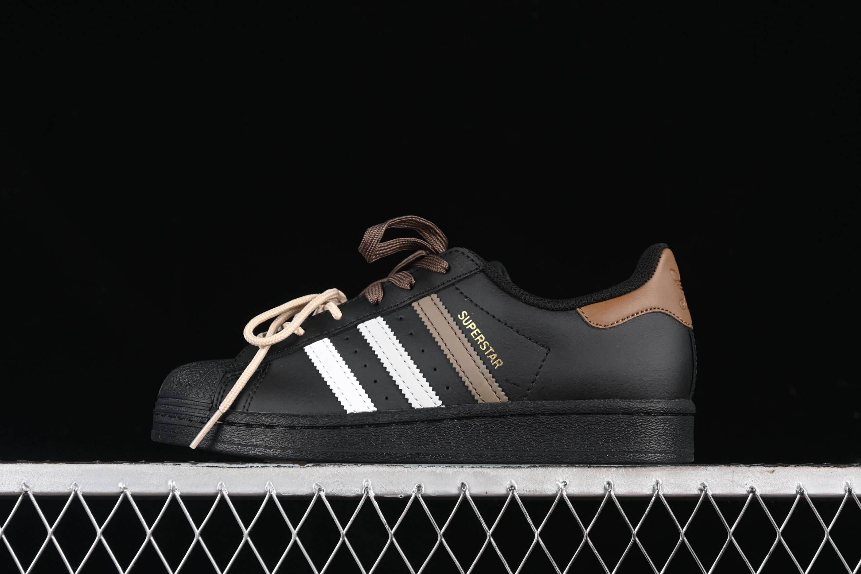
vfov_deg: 18.2
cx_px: 430
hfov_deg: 27.0
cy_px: 287
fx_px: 1794
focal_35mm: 75
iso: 160
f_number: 6.3
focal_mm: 50
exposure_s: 1/60
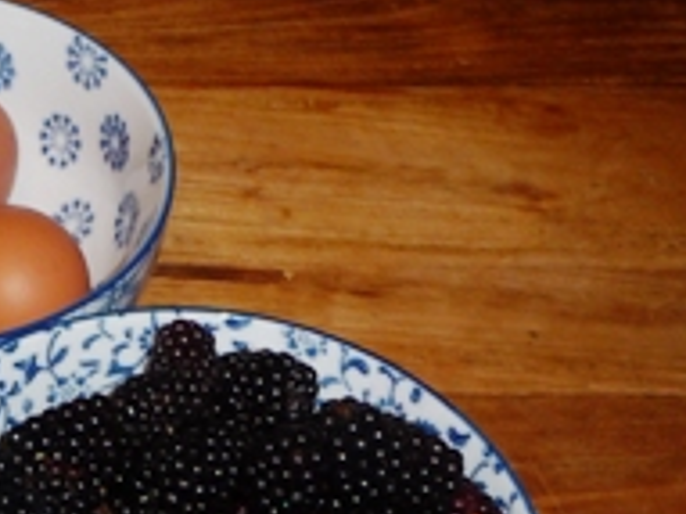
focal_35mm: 94
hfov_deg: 19.2
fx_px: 1862
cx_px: -215
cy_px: 694
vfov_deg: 14.9
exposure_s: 1/30
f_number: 3.3
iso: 100
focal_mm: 4.7
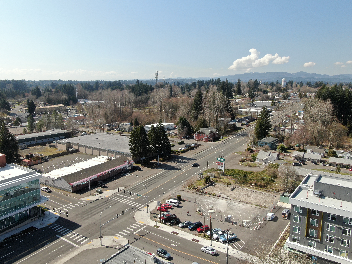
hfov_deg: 61.7
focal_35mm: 29
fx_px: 295
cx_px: 176
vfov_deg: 48.2
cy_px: 132
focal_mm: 5
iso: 100
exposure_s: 1/320
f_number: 3
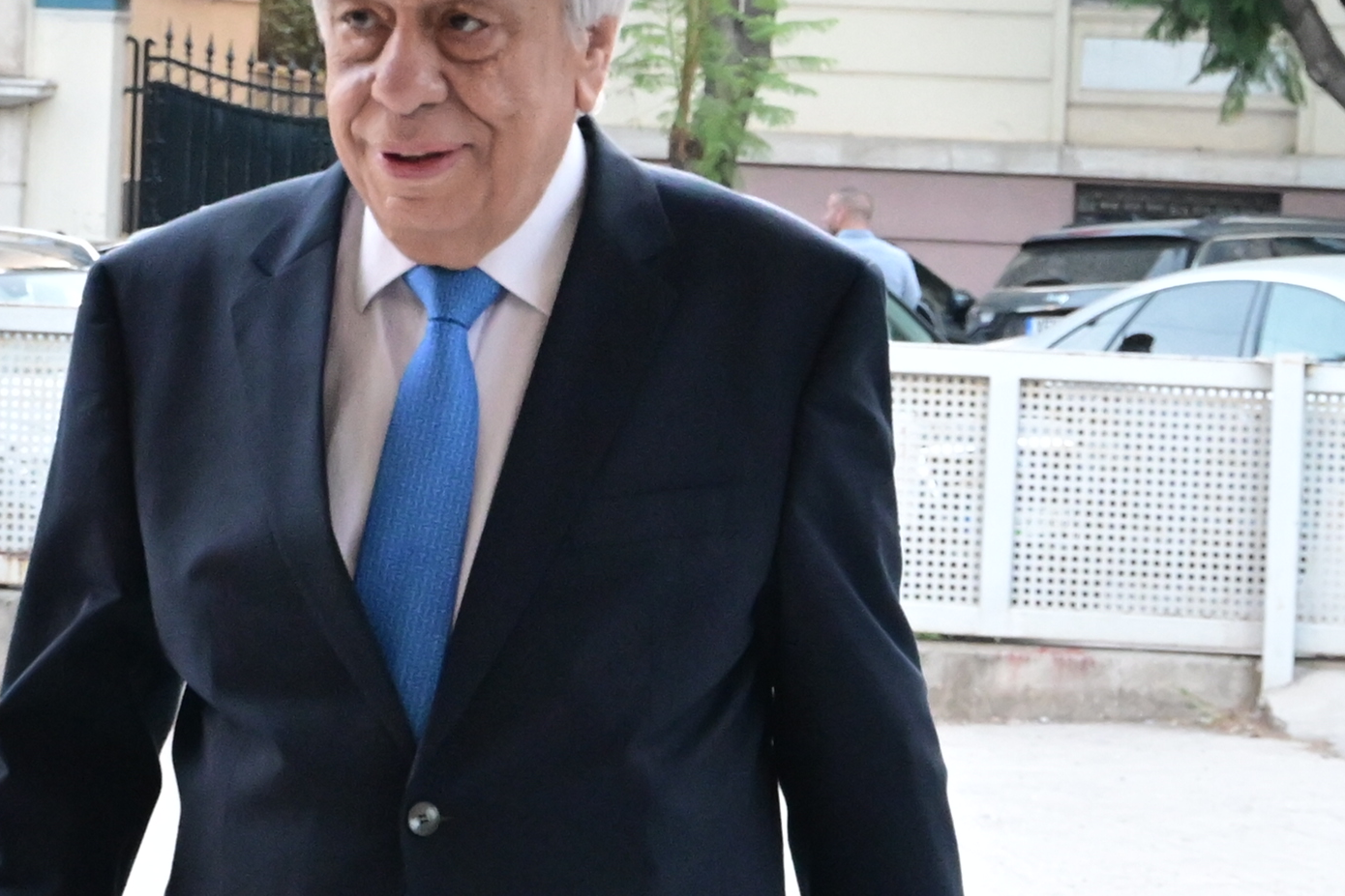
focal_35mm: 87
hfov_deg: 23.3
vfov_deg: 15.7
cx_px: 513
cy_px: 610
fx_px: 3251
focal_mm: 42
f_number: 5.6
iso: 3200
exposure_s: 1/400
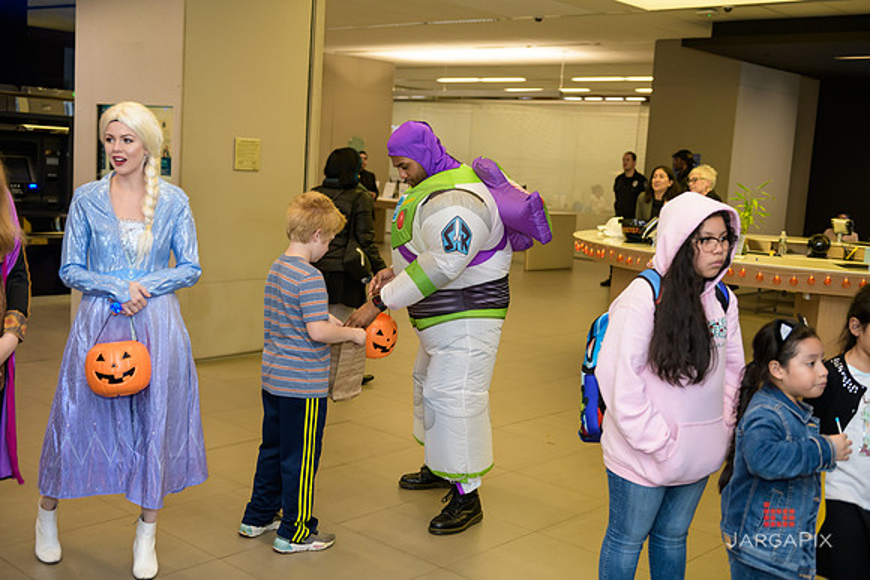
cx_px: 435
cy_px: 290
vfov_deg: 31.9
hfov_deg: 46.4
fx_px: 1015
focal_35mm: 42
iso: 800
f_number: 3.2
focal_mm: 42
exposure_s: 1/125
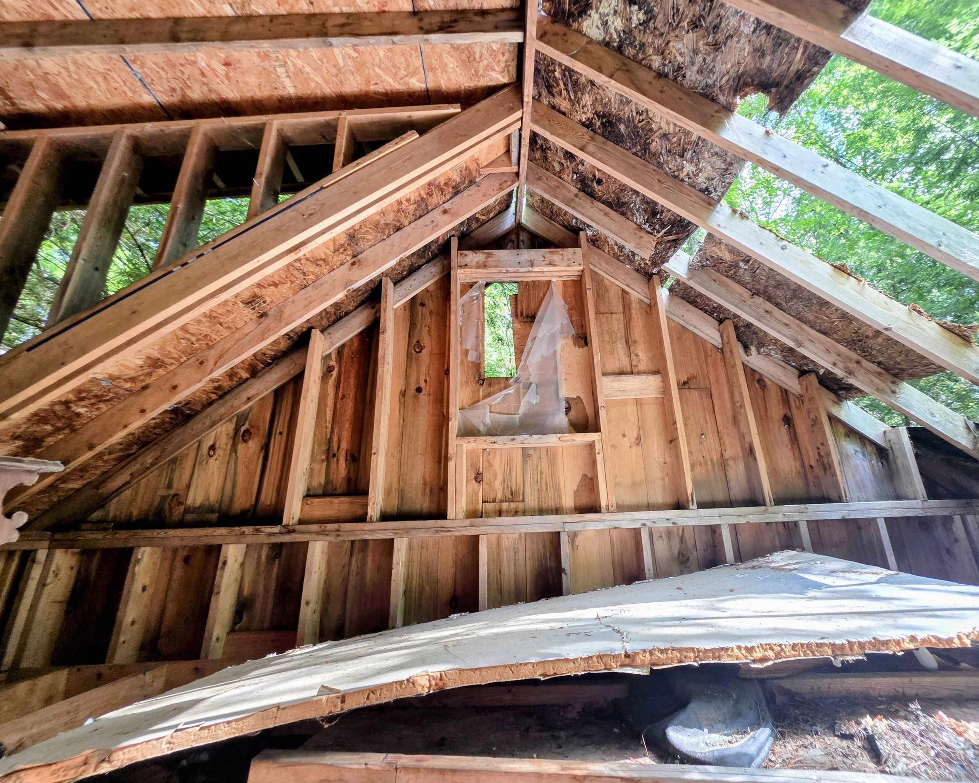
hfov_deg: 100.6
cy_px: 381
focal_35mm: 14
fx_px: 406
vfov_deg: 88.0
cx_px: 516
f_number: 1.9
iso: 50
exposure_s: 1/120
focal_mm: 2.2
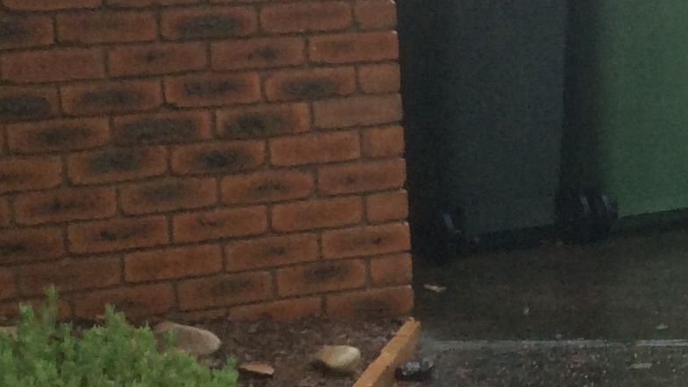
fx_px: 2097
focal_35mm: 115
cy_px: 120
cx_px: 1003
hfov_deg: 17.0
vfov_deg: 10.5
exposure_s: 1/33
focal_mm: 3.3
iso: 40
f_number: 2.4
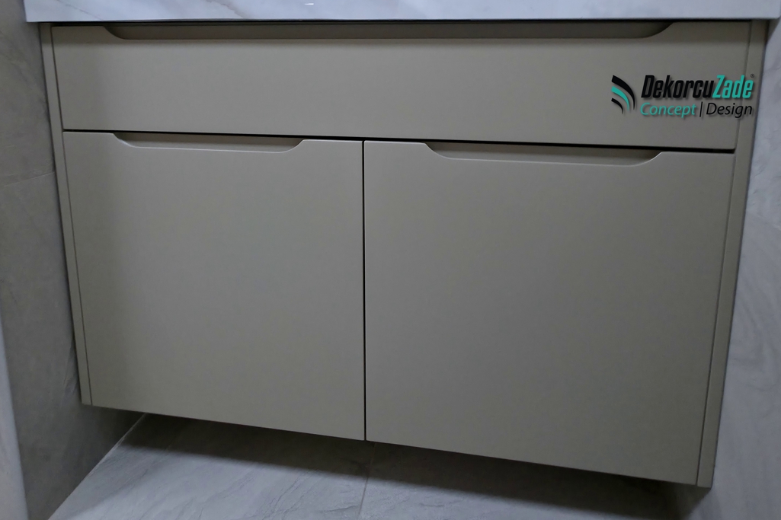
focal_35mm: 19
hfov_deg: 86.9
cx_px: 402
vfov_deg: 60.6
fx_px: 412
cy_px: 124
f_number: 1.9
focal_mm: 2.2
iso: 100
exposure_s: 1/50
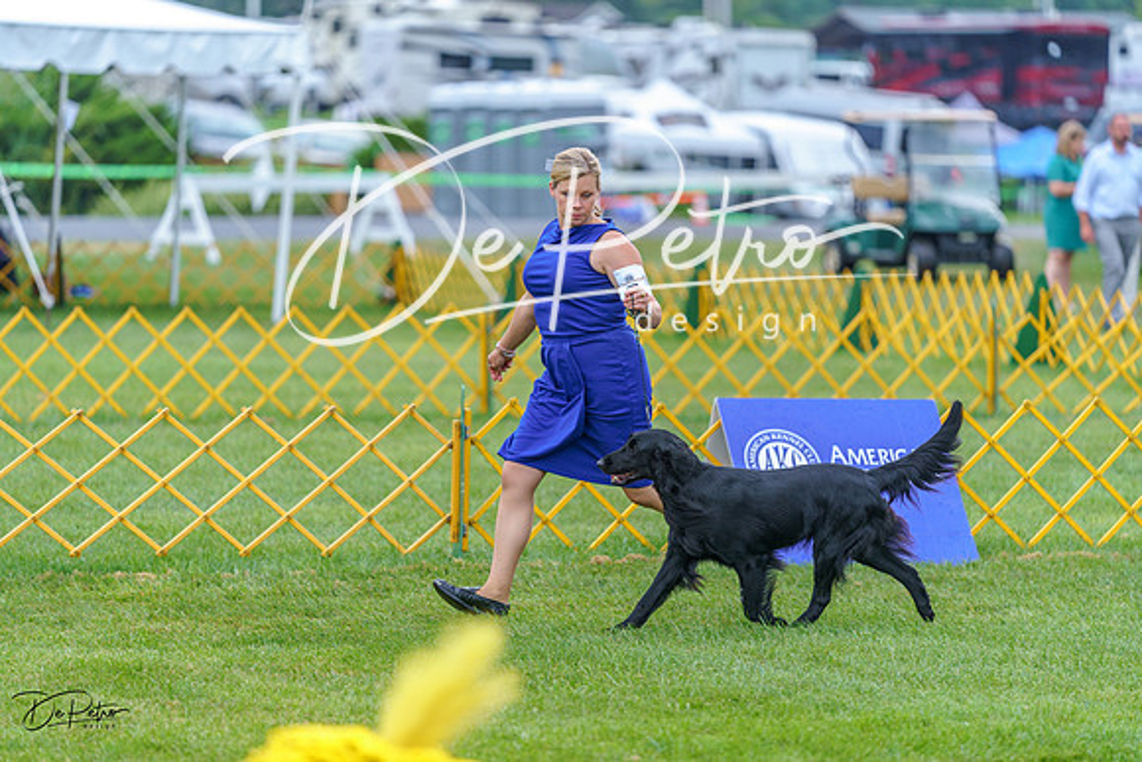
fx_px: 5933
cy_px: 381
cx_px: 571
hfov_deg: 11.0
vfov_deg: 7.3
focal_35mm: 187
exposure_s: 1/640
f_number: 2.8
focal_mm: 187
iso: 640
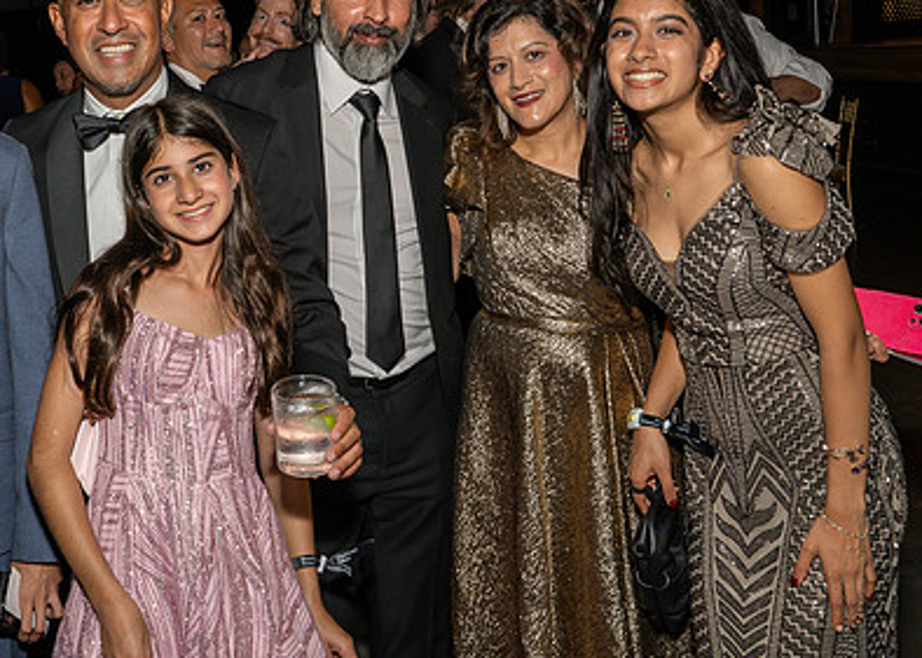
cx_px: 298
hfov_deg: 42.1
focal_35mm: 45
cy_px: 221
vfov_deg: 31.0
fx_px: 1178
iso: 800
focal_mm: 24
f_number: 9
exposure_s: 1/250
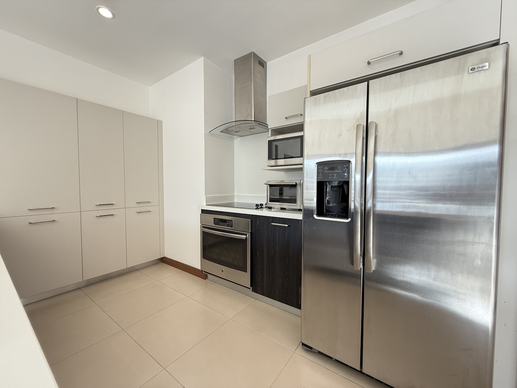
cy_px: 194
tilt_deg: -2.1
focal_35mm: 14
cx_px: 258
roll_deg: -0.4
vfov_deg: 85.7
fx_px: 209
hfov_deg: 102.1
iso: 250
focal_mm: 2.22
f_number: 2.2
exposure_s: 1/120
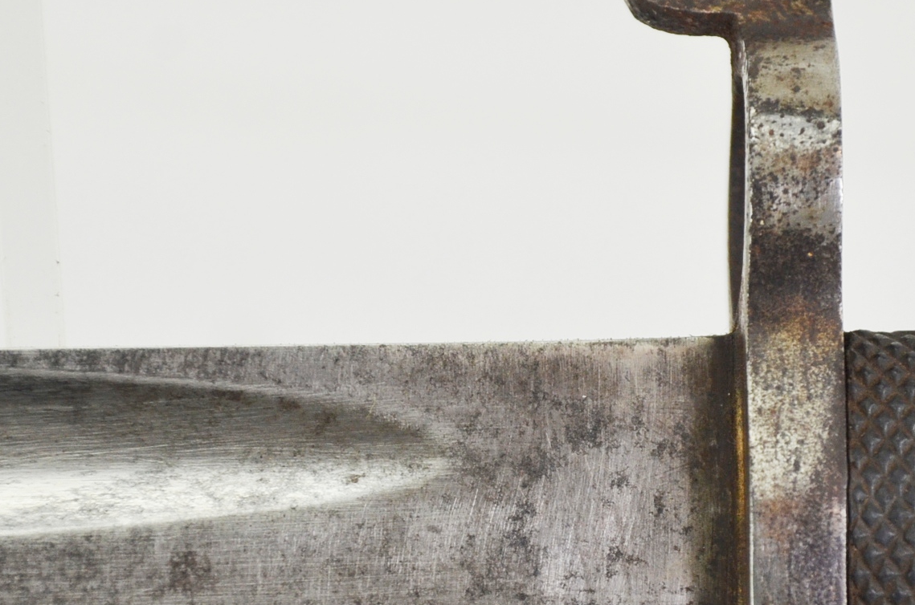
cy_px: 536
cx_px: 611
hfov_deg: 4.7
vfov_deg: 3.1
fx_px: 11110
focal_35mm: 438
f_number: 5.6
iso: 720
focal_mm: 135
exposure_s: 1/250
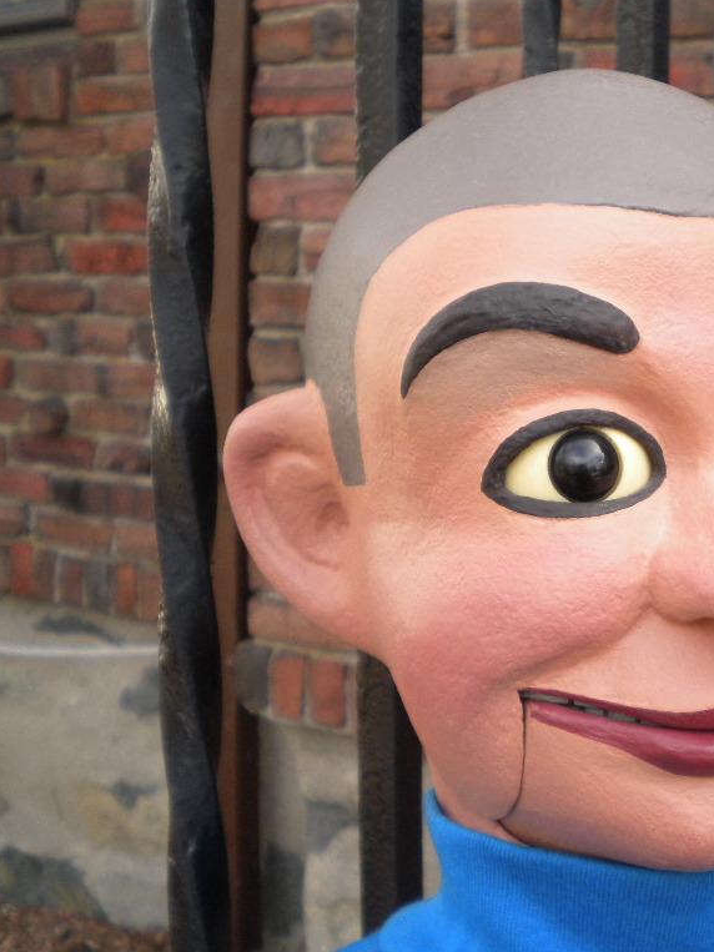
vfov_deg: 40.4
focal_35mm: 47
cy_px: 474
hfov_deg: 29.8
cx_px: 617
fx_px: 1293
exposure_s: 1/412
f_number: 3.1
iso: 212
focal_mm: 6.3
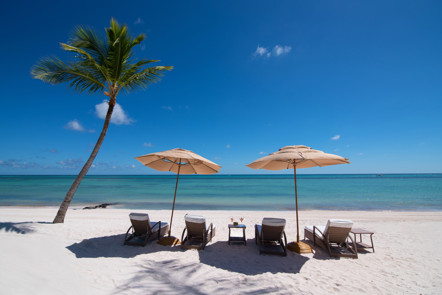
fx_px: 197
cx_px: 221
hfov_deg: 96.7
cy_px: 148
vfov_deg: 73.8
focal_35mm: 16
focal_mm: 16
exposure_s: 1/3200
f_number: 5.6
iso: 250
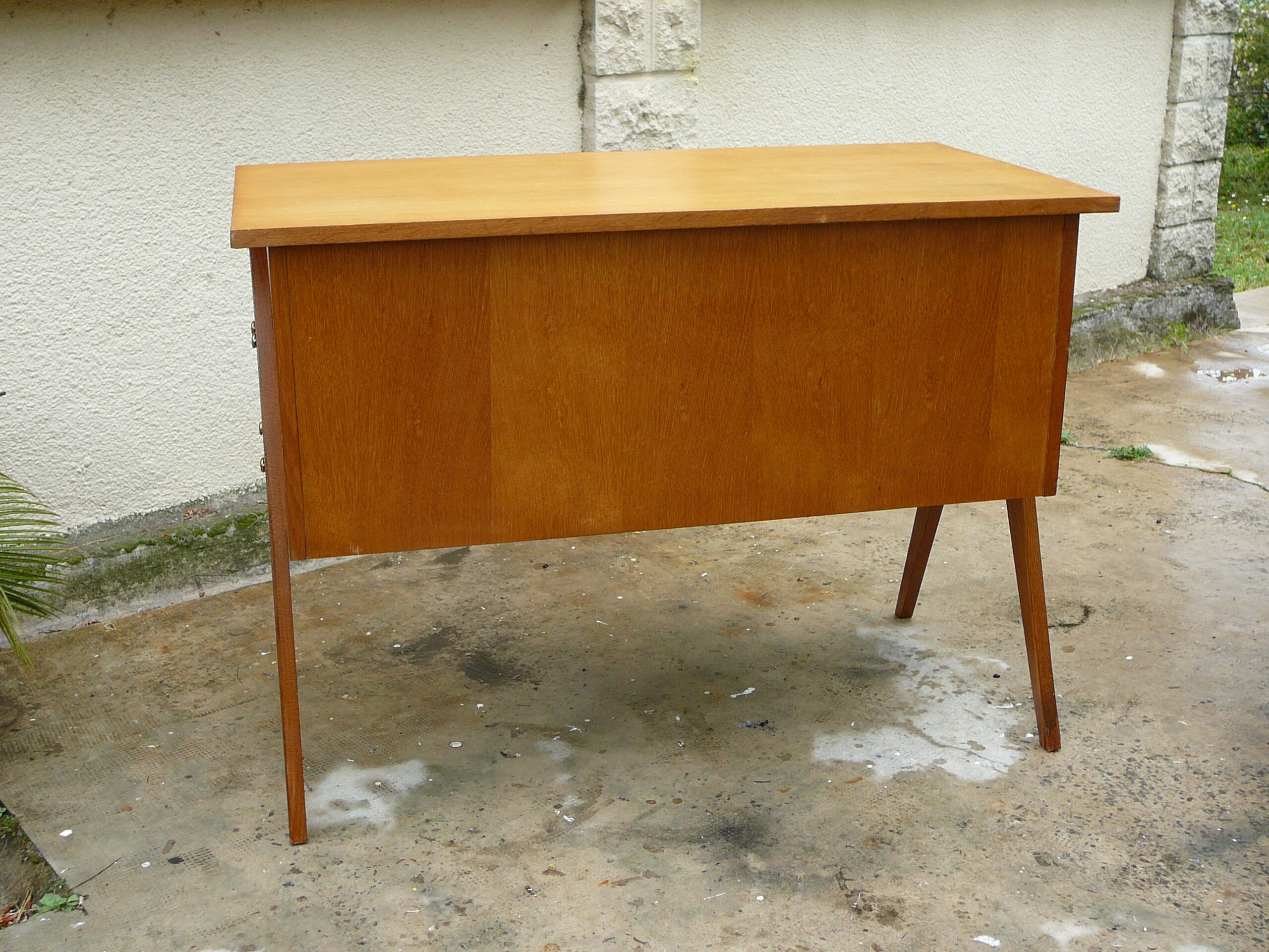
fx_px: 1576
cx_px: 634
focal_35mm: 43
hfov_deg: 43.9
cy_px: 476
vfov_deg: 33.6
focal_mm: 6.4
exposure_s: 1/200
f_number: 3.2
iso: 80
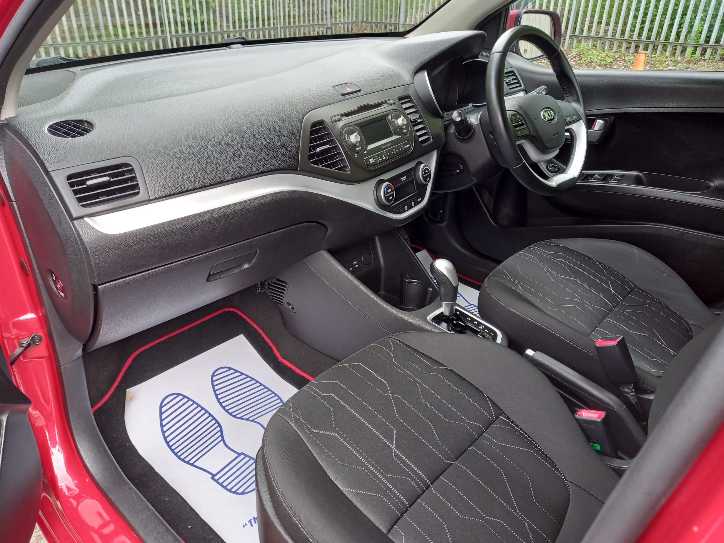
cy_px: 271
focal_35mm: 26
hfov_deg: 67.3
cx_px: 350
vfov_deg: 53.1
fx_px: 544
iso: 80
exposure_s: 1/60
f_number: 2
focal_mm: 4.6
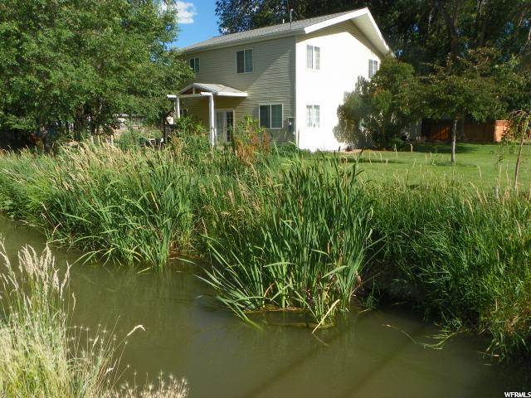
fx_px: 445
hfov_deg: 61.7
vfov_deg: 48.2
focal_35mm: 29
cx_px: 266
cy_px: 199
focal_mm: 5.2
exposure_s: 1/320
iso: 64
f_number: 5.6
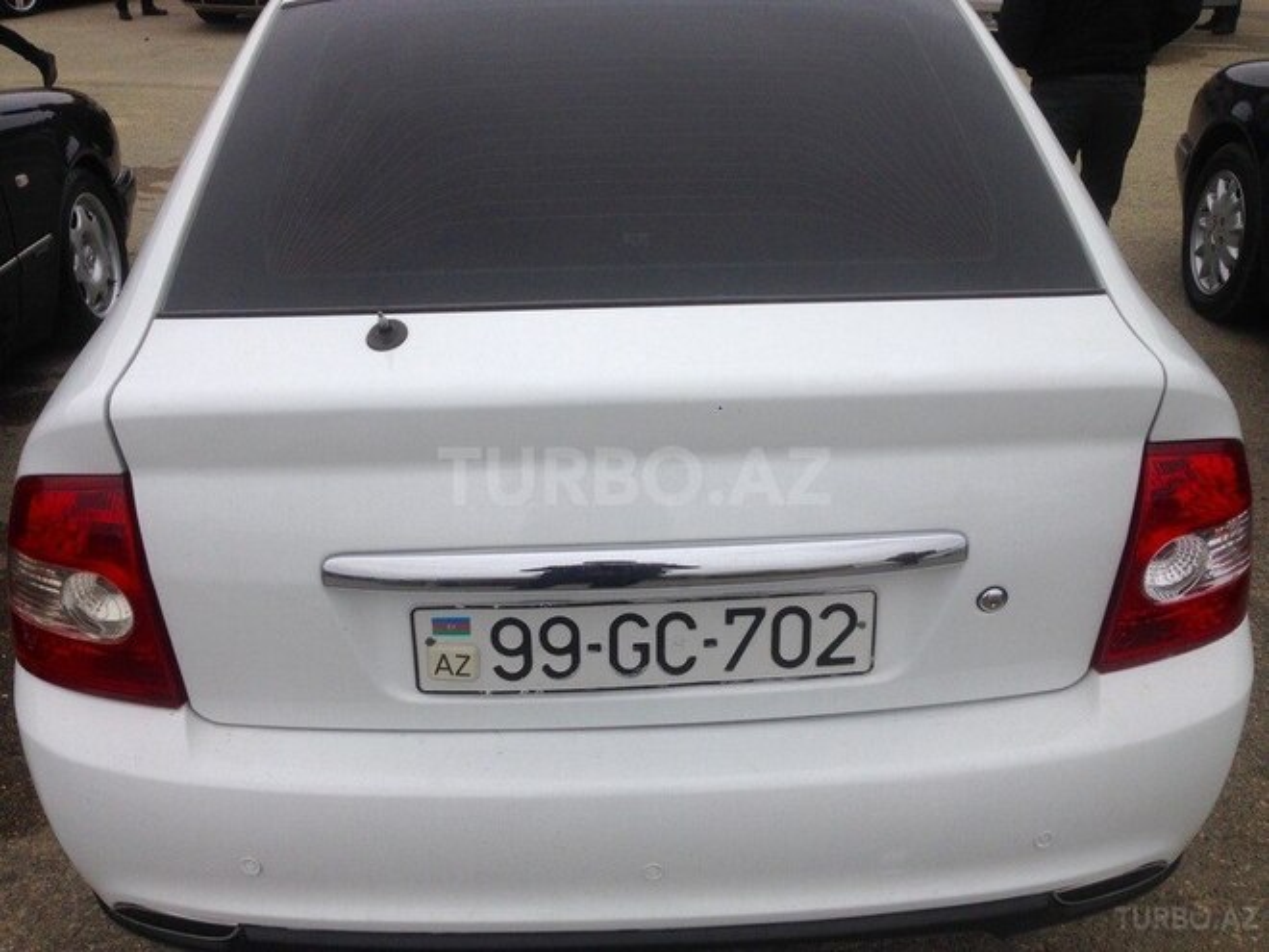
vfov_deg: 42.9
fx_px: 1210
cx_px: 634
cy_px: 476
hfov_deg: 55.4
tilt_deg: -30.6
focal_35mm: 33
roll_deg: -3.2
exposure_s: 1/516
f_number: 2.4
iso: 50
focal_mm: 4.12
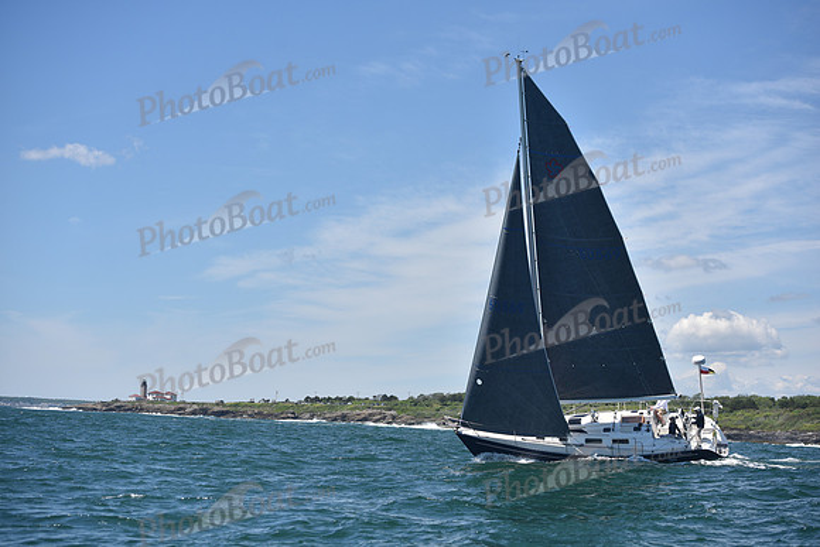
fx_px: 1595
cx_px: 410
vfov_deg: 19.5
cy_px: 274
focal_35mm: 70
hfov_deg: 28.8
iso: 200
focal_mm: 70
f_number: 4
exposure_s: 1/1000
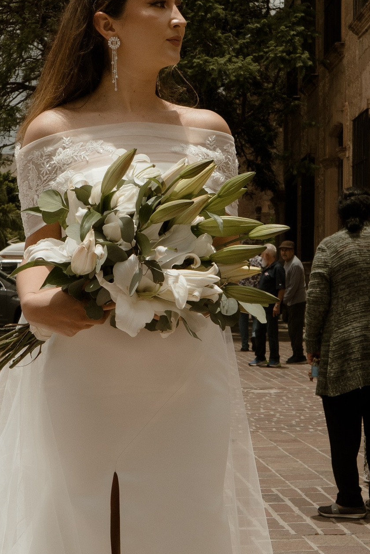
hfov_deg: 18.6
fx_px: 1125
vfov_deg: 27.7
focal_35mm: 73
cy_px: 269
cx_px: 92
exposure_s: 1/2000
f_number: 5.6
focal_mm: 16
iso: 160
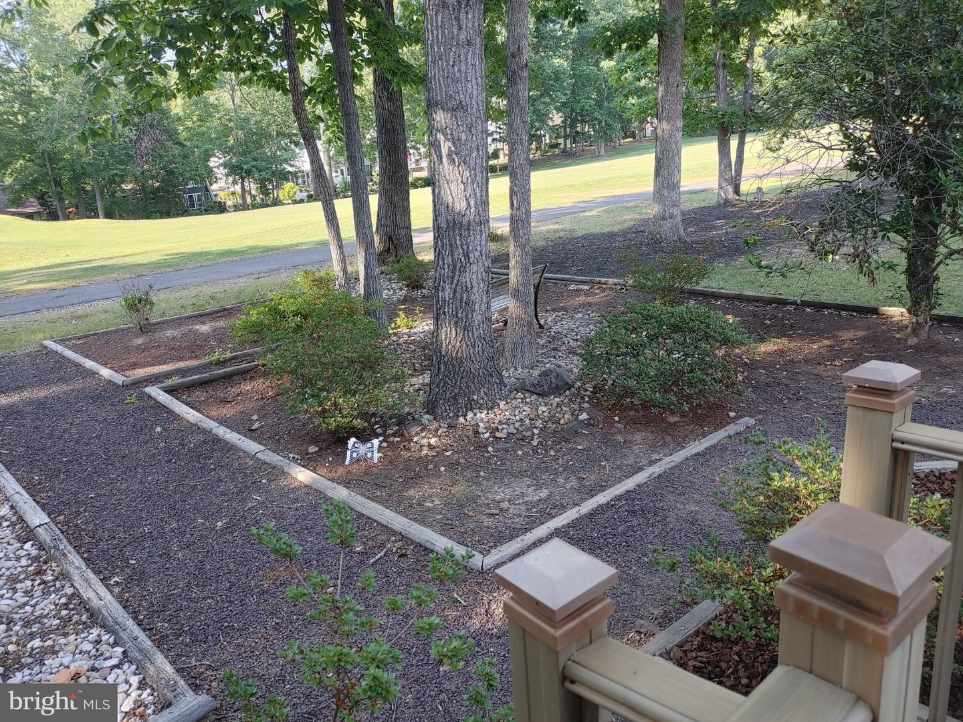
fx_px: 723
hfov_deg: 67.3
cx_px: 482
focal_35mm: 26
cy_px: 361
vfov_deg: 53.1
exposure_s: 1/120
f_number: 1.8
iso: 50
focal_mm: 5.58
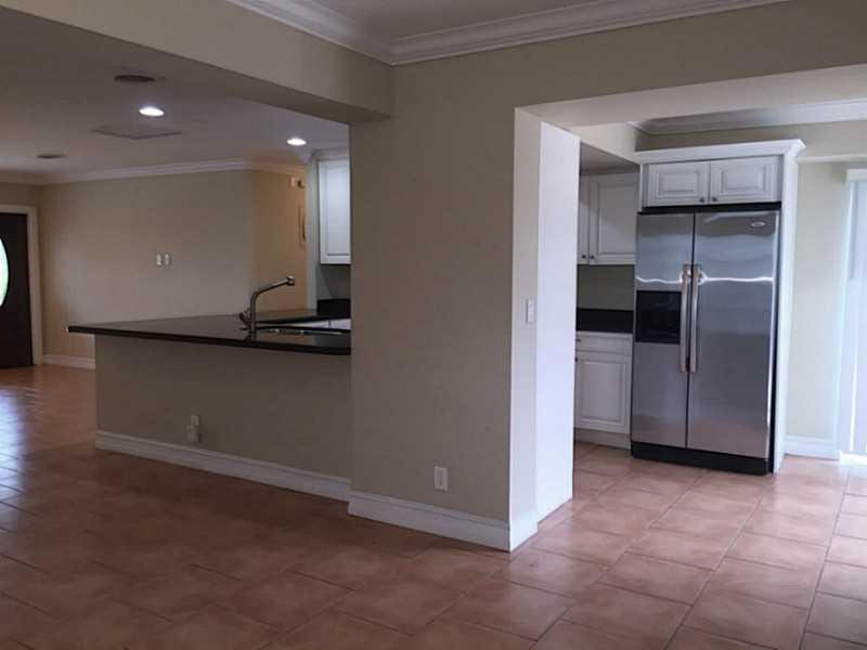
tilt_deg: -5.2
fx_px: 726
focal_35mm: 29
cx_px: 434
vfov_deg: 48.2
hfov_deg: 61.7
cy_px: 325
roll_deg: -0.4
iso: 40
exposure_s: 1/30
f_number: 2.2
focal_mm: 4.15
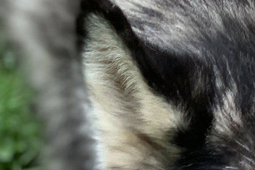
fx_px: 1869
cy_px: 180
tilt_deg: -40.2
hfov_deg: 7.7
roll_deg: -1.7
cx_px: 300
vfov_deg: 5.2
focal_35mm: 264
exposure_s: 1/122
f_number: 2.4
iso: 25
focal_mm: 6
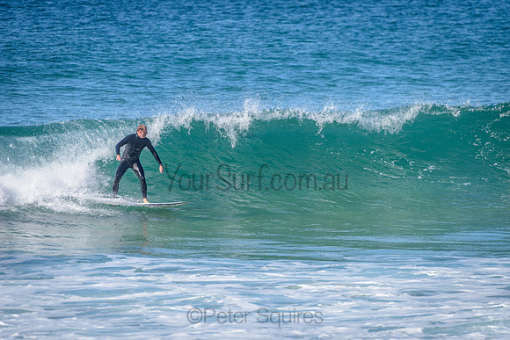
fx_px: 7524
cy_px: 159
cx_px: 271
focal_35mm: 531
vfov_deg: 2.6
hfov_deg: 3.9
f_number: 5.6
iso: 220
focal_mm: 500
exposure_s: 1/2000
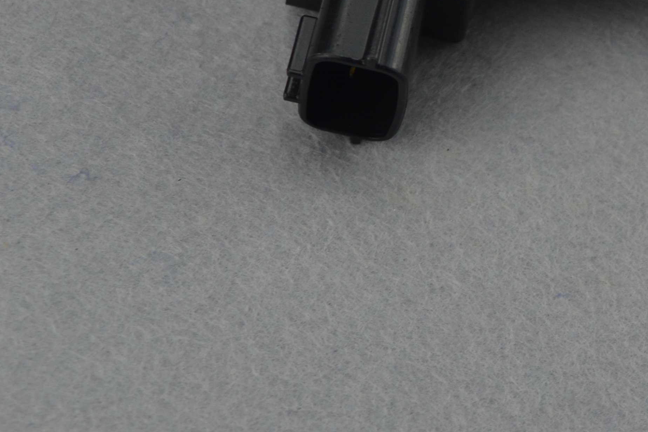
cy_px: -55
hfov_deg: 13.6
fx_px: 2628
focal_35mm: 146
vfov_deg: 9.3
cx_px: 799
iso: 280
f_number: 5.6
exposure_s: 1/125
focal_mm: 30
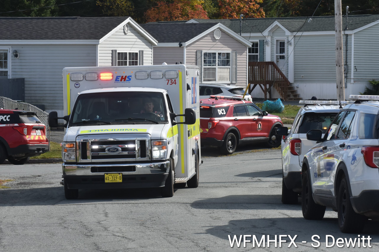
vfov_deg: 8.2
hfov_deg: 12.2
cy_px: 126
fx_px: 1769
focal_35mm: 168
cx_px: 190
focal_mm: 112
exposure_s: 1/1000
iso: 500
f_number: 9
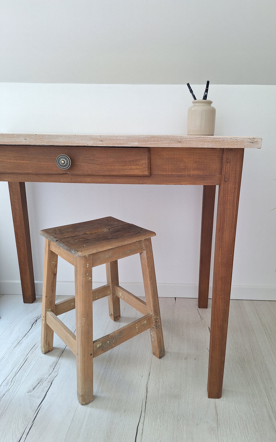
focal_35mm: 25
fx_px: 301
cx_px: 169
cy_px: 218
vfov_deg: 72.5
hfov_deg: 48.9
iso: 80
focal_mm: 5.54
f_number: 1.8
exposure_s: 1/40
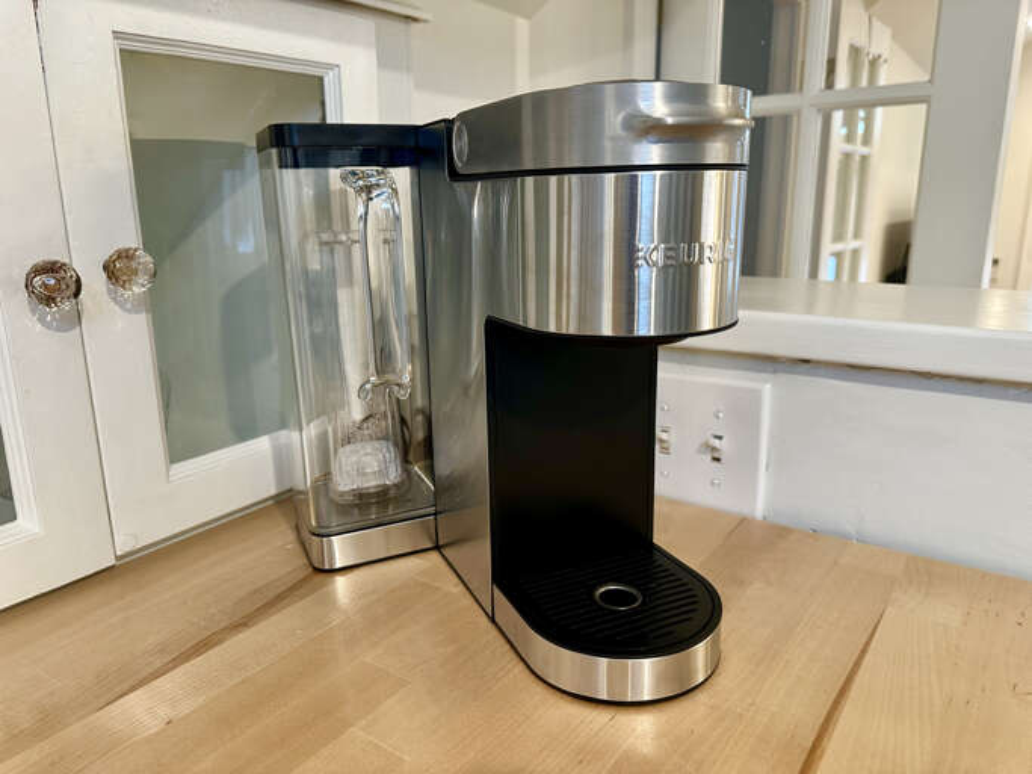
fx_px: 715
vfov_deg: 56.8
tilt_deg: -13.8
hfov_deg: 71.6
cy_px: 387
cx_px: 516
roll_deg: +0.9
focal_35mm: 24
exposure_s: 1/60
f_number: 1.78
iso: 200
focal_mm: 6.86
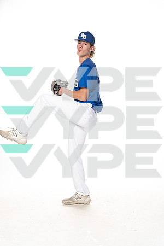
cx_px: 82
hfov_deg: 24.2
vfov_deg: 35.6
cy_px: 123
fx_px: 383
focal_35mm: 56
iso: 400
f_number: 6.3
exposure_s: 1/250
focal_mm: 56
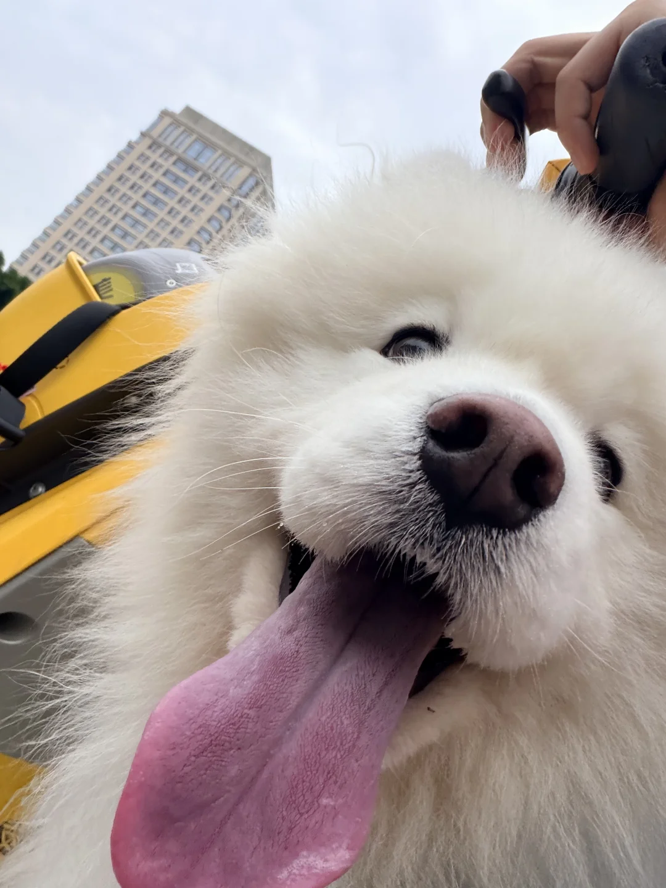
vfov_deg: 60.0
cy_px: 444
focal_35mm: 30
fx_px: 770
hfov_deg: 46.8
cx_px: 333
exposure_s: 1/177
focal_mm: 2.71
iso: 32
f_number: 1.9
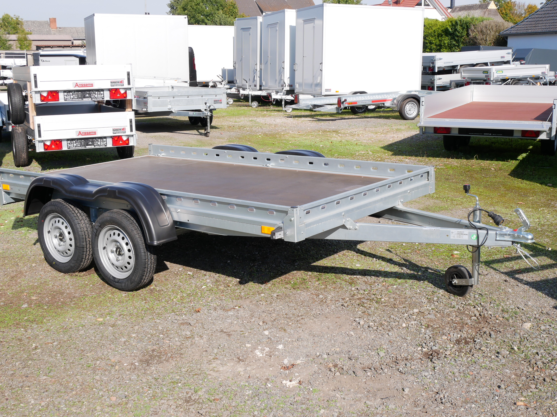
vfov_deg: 32.9
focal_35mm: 44
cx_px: 278
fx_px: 708
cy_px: 208
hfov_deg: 42.9
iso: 200
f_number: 8
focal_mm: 22
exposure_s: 1/320
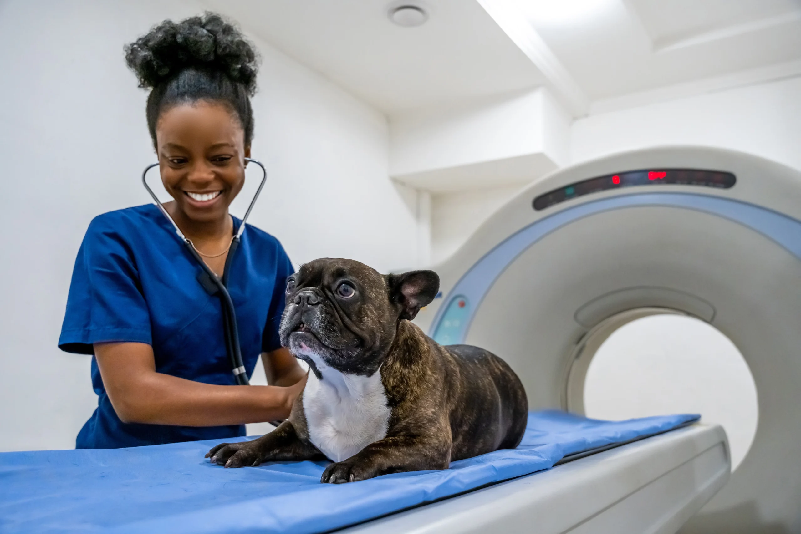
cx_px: 400
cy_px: 267
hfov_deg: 59.8
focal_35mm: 31
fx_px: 696
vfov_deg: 42.0
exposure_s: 1/160
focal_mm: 31.3
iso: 1600
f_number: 4.5
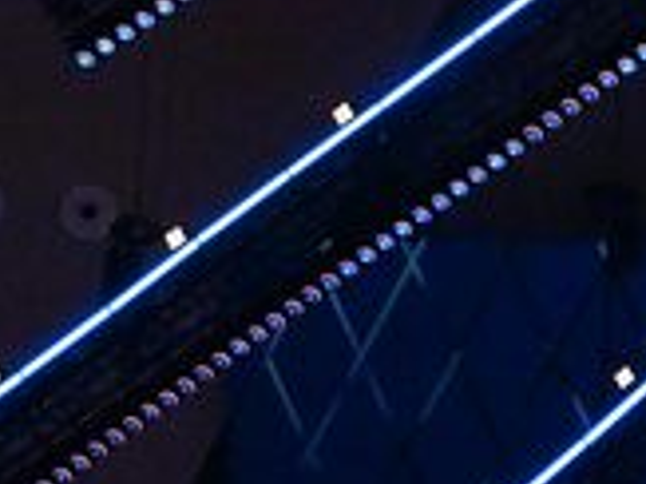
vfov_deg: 7.3
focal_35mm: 200
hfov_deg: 8.9
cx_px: 1585
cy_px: 702
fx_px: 3730
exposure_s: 1/500
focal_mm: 39
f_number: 6.3
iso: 10000
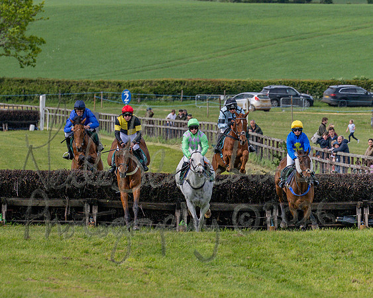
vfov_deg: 3.1
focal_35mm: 501
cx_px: 230
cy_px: 43
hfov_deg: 3.9
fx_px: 5530
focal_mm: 165
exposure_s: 1/2500
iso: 400
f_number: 5
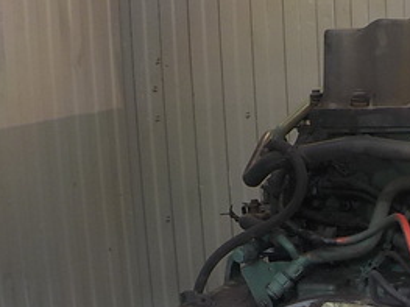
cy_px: 348
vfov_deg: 19.2
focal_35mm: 73
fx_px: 864
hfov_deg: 24.2
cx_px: 494
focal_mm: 4.1
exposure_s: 1/40
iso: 125
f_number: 3.3
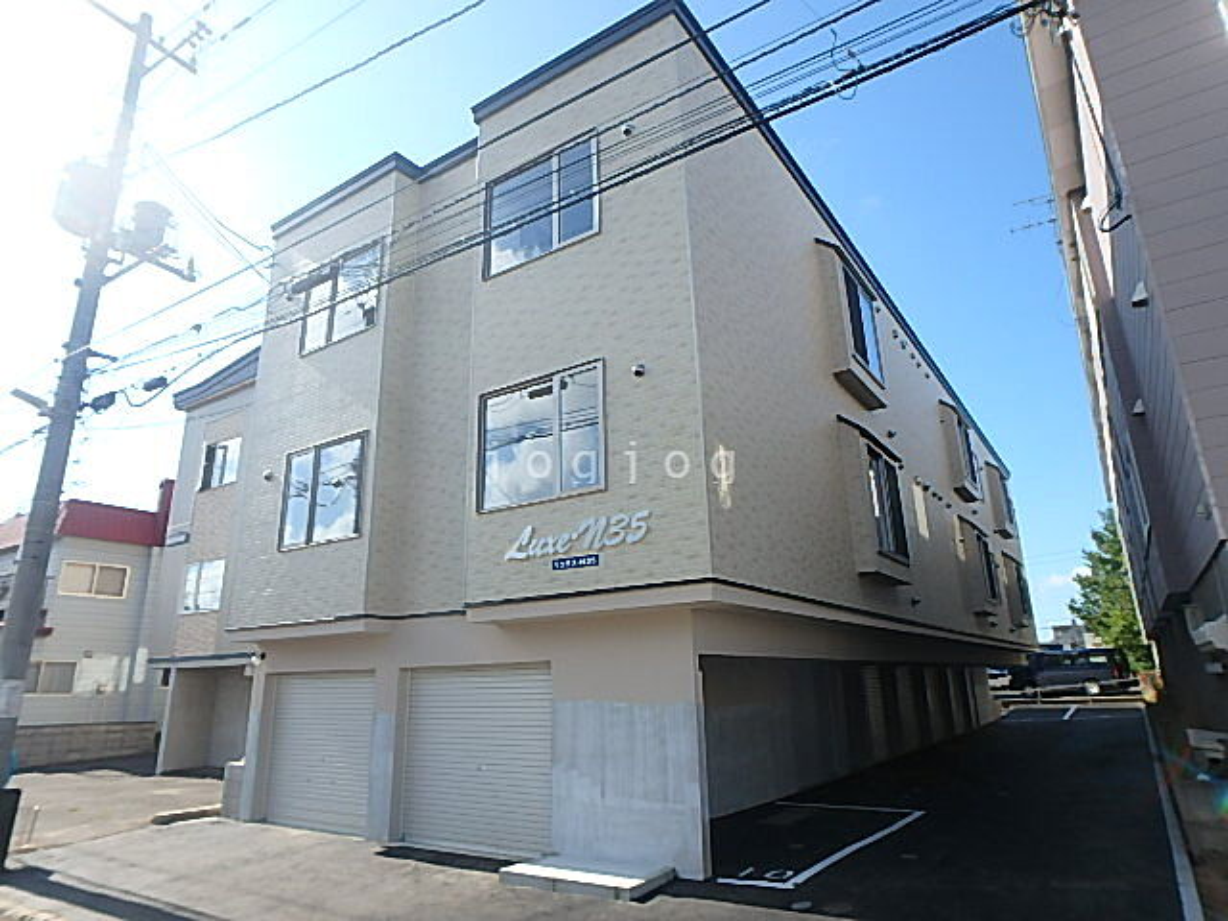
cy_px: 460
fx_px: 745
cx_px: 614
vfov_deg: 63.4
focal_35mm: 21
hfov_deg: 79.0
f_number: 3.5
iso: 125
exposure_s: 1/800
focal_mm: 3.7
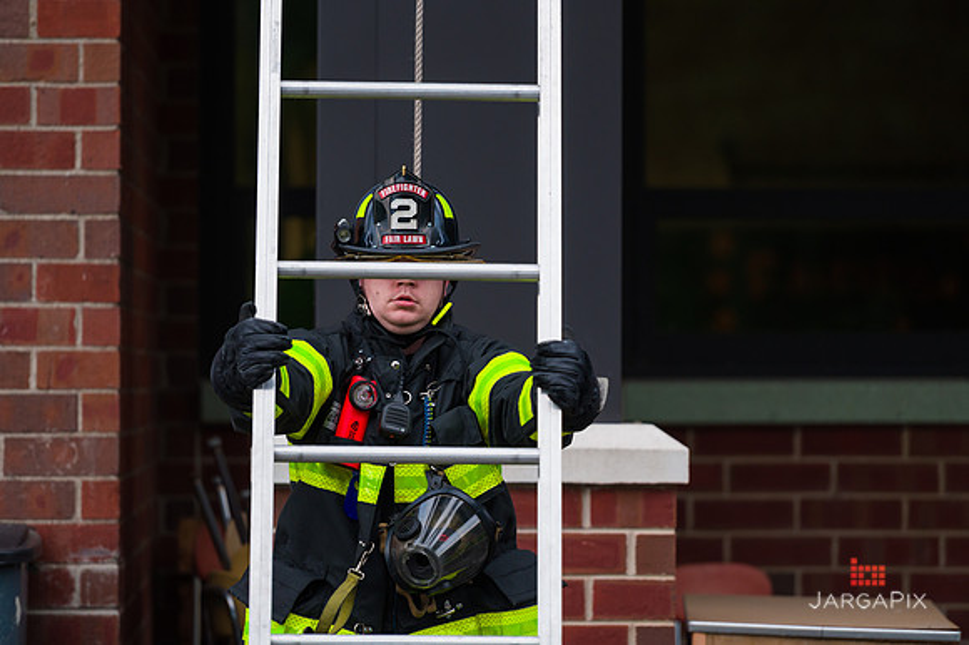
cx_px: 484
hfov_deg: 10.6
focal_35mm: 195
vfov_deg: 7.0
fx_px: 5246
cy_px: 322
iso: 800
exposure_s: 1/250
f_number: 3.2
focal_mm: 195
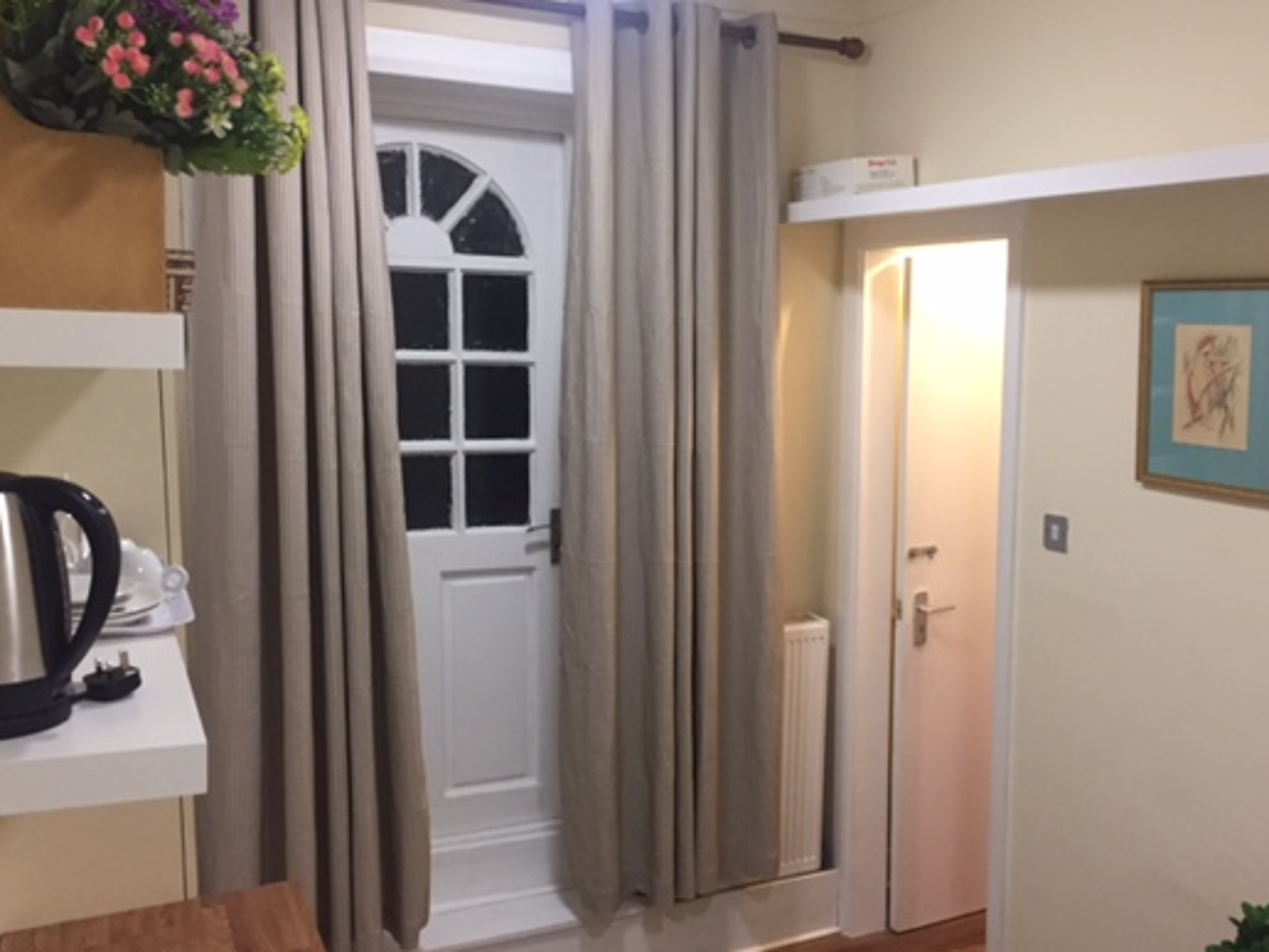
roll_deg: +0.5
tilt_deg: -8.7
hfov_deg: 51.3
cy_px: 497
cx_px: 689
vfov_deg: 39.6
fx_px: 1320
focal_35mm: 36
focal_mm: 4.15
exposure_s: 1/33
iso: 200
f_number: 2.2
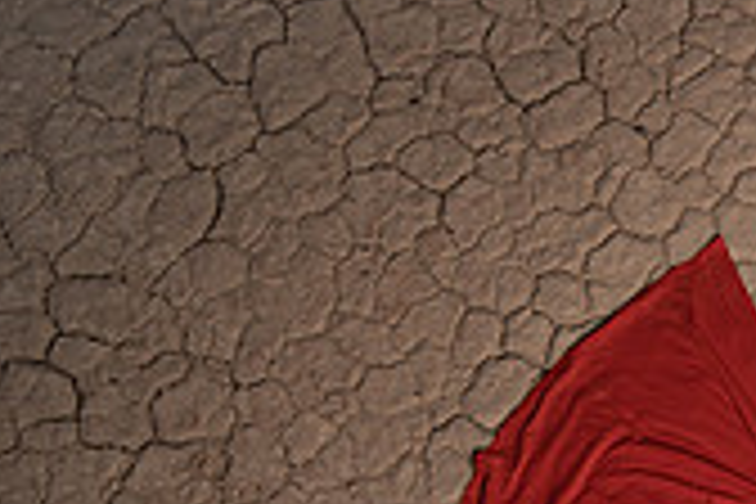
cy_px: 828
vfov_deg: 13.6
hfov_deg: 18.7
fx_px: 1953
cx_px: 1209
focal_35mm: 93
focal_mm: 26
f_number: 4
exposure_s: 1/200
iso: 100
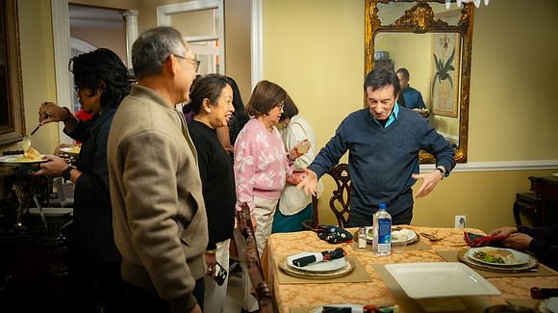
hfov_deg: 51.9
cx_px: 279
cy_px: 156
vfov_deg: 30.5
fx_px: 573
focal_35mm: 39
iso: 1600
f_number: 2.8
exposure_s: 1/100
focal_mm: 37
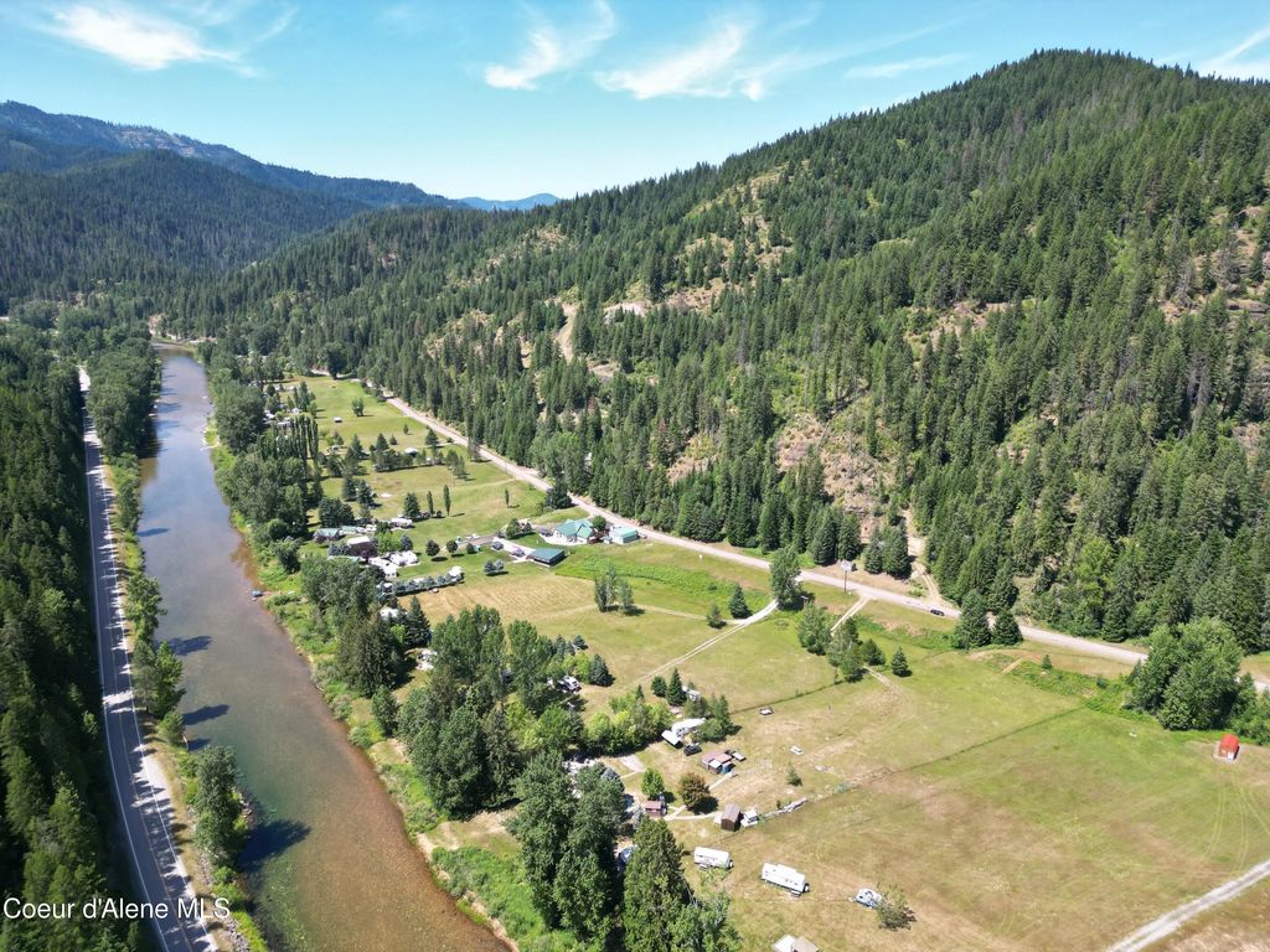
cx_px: 635
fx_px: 881
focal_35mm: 24
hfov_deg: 71.6
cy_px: 476
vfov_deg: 56.8
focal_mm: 6.72
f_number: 1.7
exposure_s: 1/1250
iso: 110
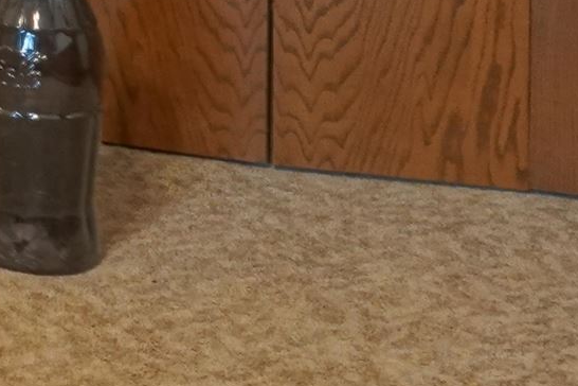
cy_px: -507
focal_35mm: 135
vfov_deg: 9.2
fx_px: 2167
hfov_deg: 13.9
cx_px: -382
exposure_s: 1/30
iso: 800
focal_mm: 8.8
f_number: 2.4
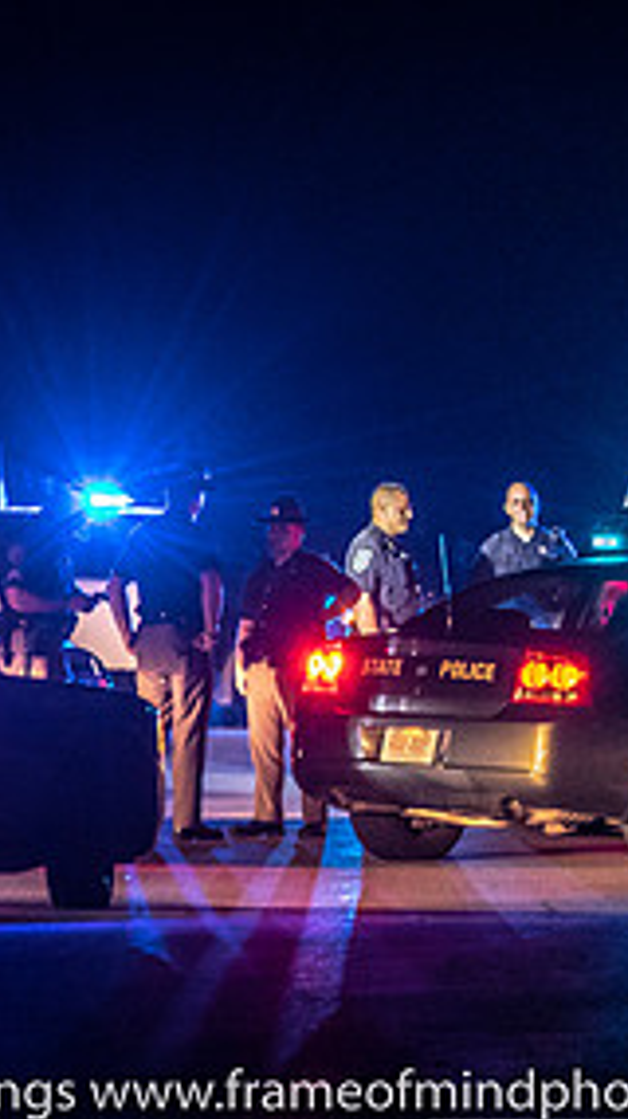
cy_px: 475
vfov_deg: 3.8
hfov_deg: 2.1
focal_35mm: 571
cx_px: 712
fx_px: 16929
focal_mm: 165
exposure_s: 1/20
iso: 2000
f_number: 5.3
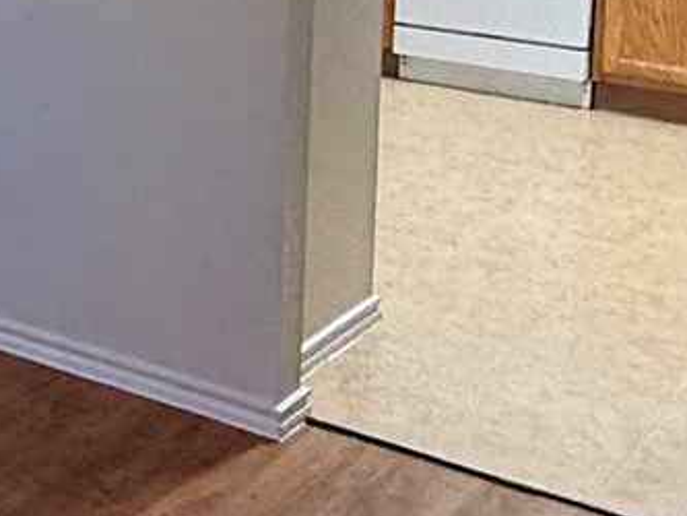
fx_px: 1707
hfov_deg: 18.9
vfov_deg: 16.1
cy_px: -194
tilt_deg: -3.5
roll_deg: +0.1
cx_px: -446
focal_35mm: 86
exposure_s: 1/60
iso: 200
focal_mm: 2.22
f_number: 2.2
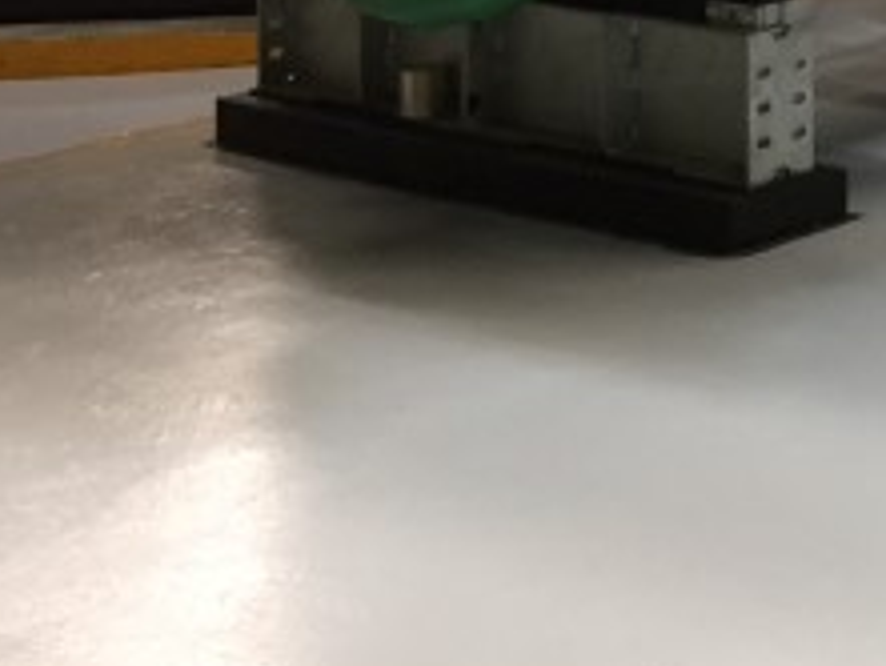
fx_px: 2689
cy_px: -445
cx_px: 1539
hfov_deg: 16.1
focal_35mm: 105
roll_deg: +0.2
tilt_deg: -3.6
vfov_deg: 13.0
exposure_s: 1/33
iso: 160
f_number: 2.2
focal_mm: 4.15
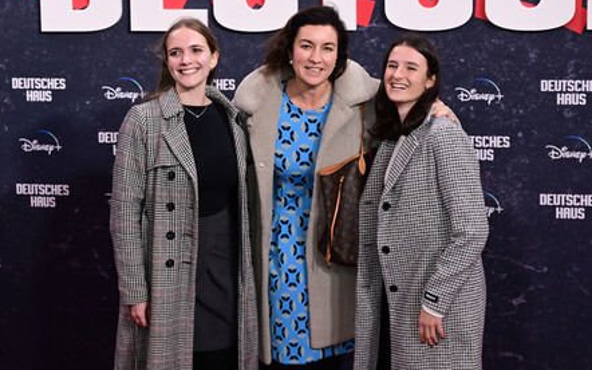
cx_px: 293
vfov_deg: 24.9
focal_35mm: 52
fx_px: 839
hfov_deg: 38.9
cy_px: 185
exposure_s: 1/200
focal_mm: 50
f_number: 6.3
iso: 1600
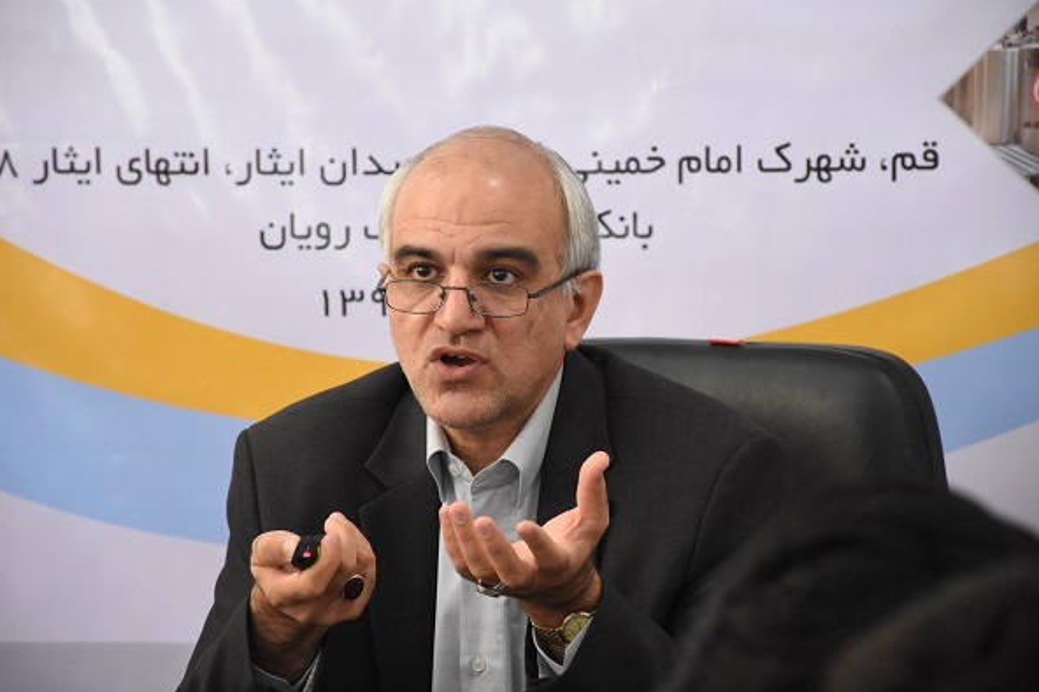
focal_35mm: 213
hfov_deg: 9.7
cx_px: 518
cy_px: 346
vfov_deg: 6.4
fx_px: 6144
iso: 5000
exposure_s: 1/125
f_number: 5.6
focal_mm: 140
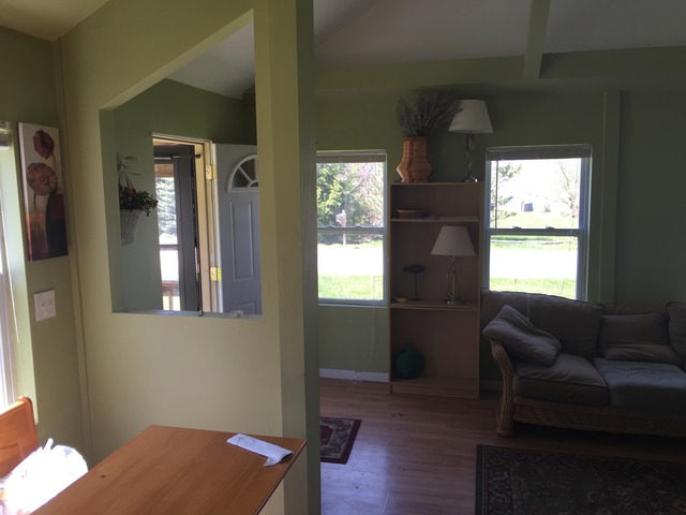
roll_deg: +0.8
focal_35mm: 29
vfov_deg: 48.2
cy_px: 258
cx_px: 343
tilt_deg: -8.0
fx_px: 575
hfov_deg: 61.7
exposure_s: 1/120
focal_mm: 4.15
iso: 32
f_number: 2.2
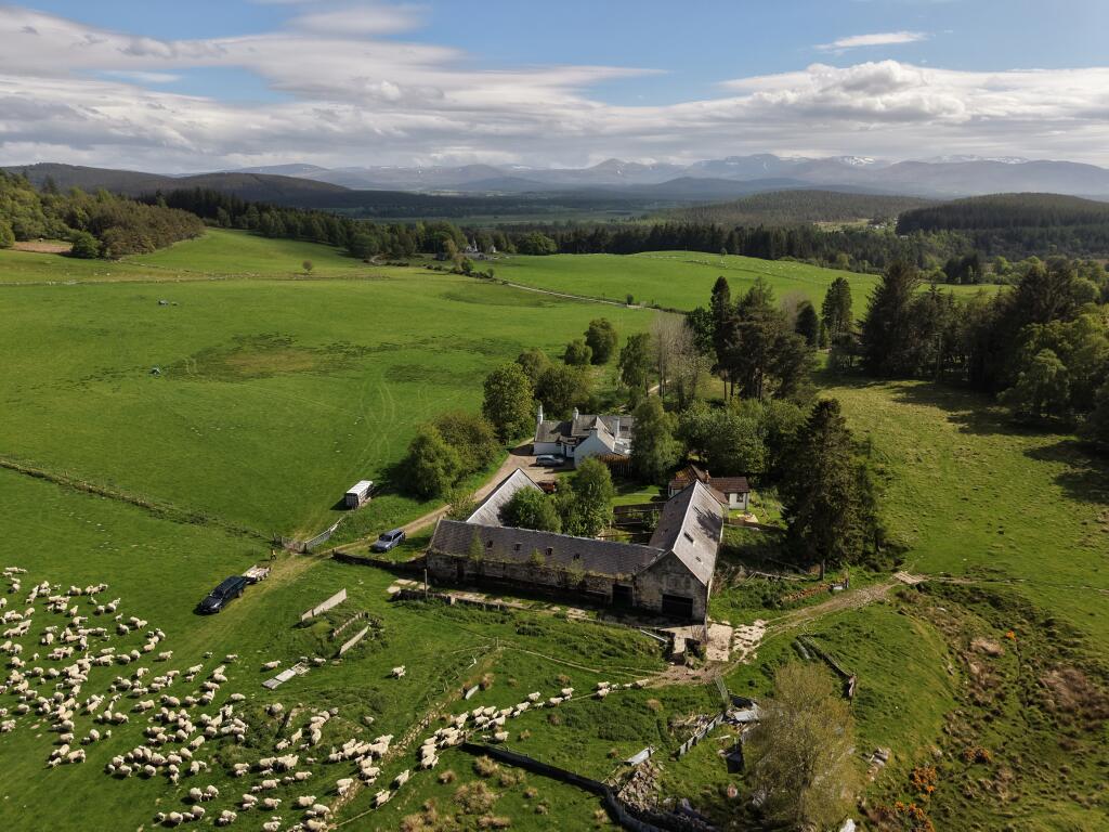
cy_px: 416
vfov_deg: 56.8
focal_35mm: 24
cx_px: 554
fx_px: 769
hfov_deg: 71.6
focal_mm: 8.67
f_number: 1.8
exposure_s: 1/160
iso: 150
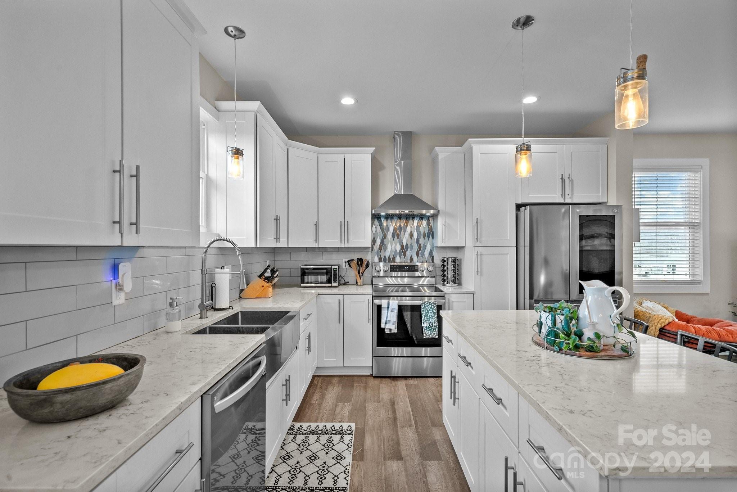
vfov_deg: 73.8
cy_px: 246
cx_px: 368
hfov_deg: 96.7
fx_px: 328
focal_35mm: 16
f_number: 9
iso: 800
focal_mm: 16
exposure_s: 1/4
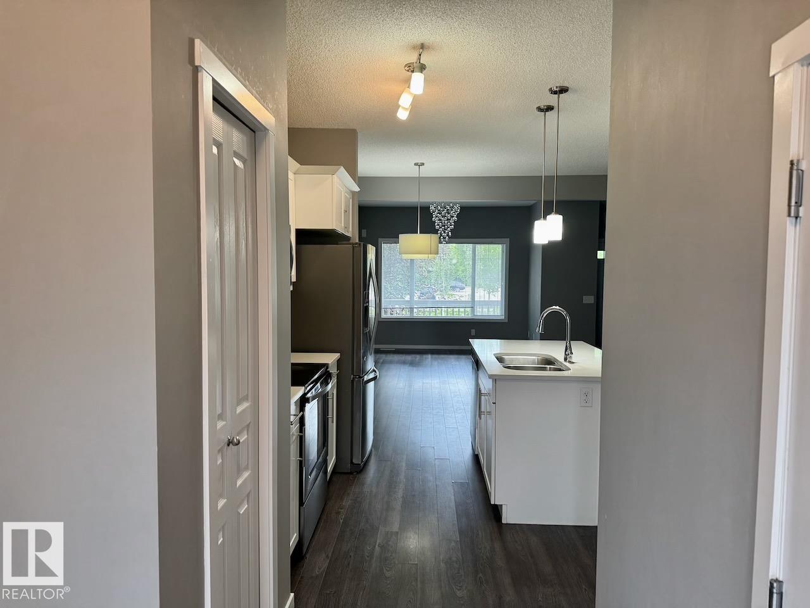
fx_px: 562
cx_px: 405
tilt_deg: -4.6
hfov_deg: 71.6
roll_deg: -0.9
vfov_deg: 56.8
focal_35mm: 24
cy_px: 304
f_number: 1.78
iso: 200
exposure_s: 1/120
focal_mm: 6.76
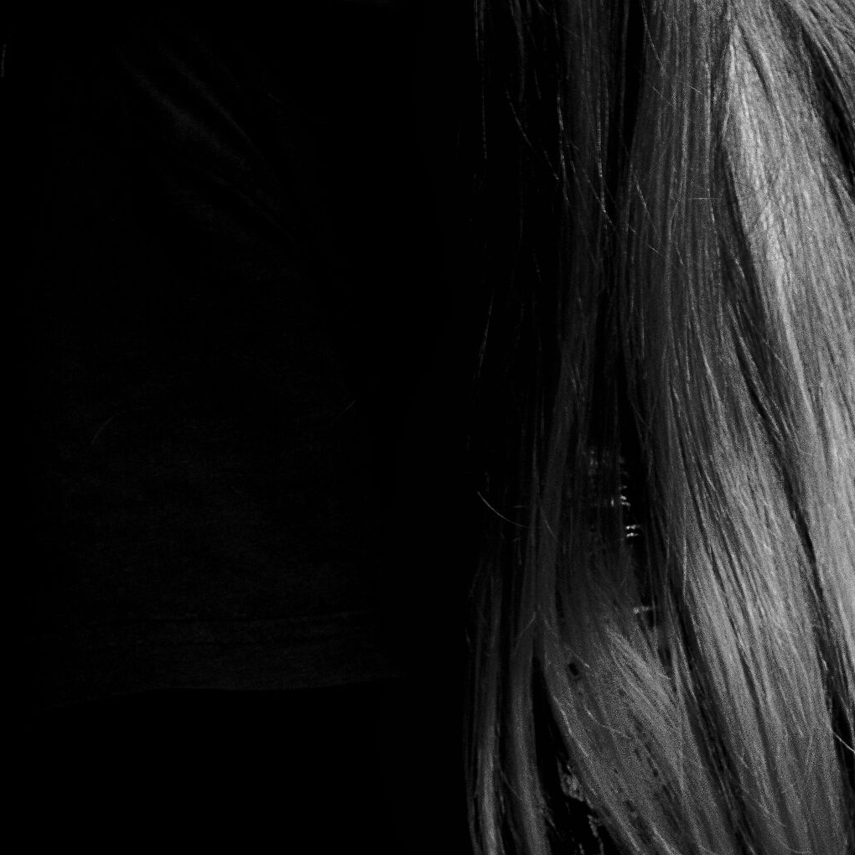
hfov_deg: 10.6
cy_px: -106
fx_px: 4611
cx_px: 401
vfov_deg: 10.5
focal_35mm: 165
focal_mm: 55
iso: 400
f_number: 5.6
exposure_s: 1/50
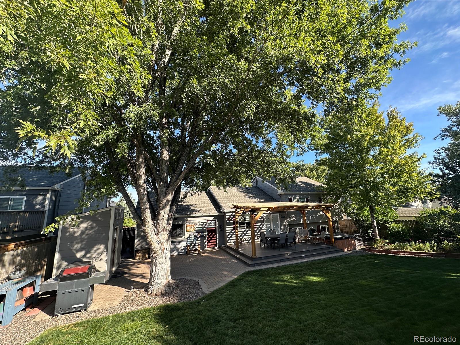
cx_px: 230
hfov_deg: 102.1
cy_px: 172
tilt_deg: +12.5
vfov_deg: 85.7
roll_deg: +2.3
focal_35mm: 14
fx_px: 186
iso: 40
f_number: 2.2
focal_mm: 2.22
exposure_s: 1/406
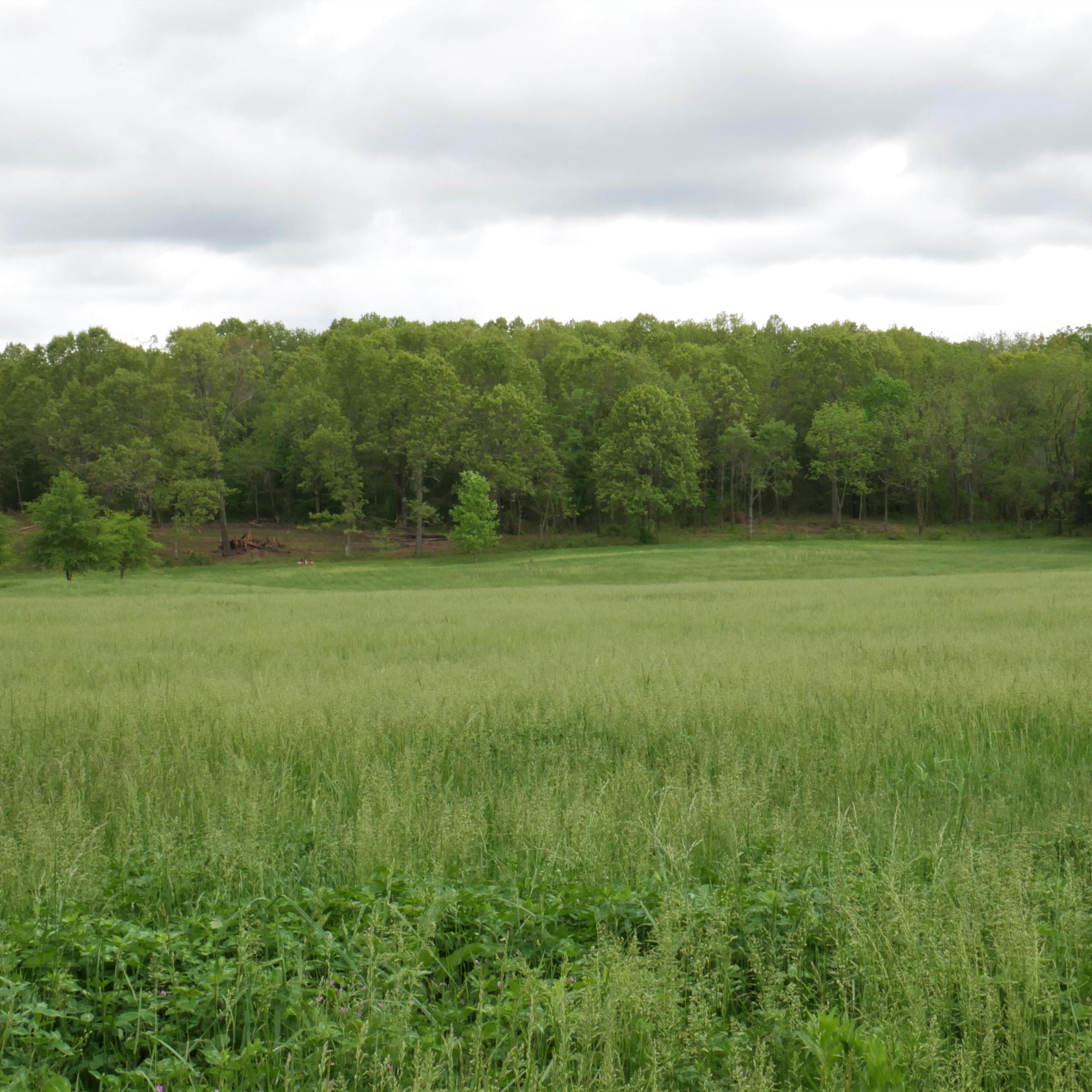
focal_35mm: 59
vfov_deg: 29.1
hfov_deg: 29.0
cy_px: 546
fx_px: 2106
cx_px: 663
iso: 800
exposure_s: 1/60
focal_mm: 25
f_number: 22
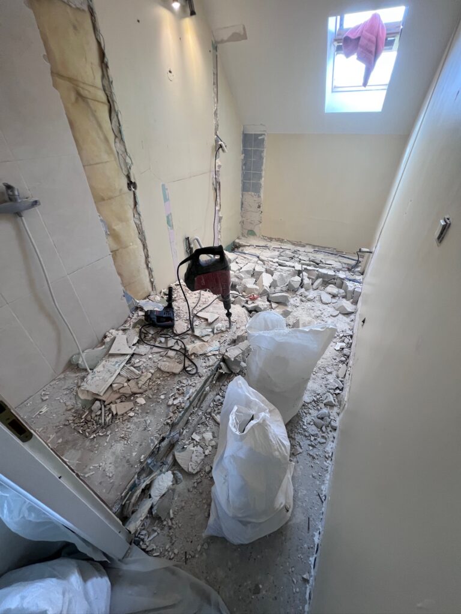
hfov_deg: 89.9
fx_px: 231
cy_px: 307
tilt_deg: -33.4
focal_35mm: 13
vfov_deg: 106.2
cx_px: 230
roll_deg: +0.0
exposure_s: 1/100
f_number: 1.8
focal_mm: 1.57
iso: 100
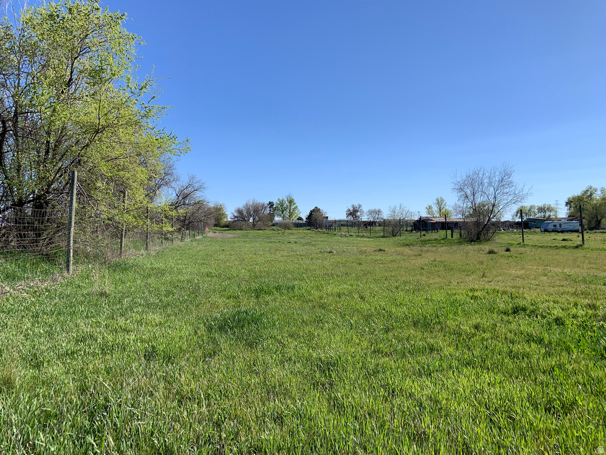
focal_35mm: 26
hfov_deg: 67.3
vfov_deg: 53.1
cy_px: 228
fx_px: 455
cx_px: 303
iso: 25
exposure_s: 1/2545
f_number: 1.8
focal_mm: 4.25
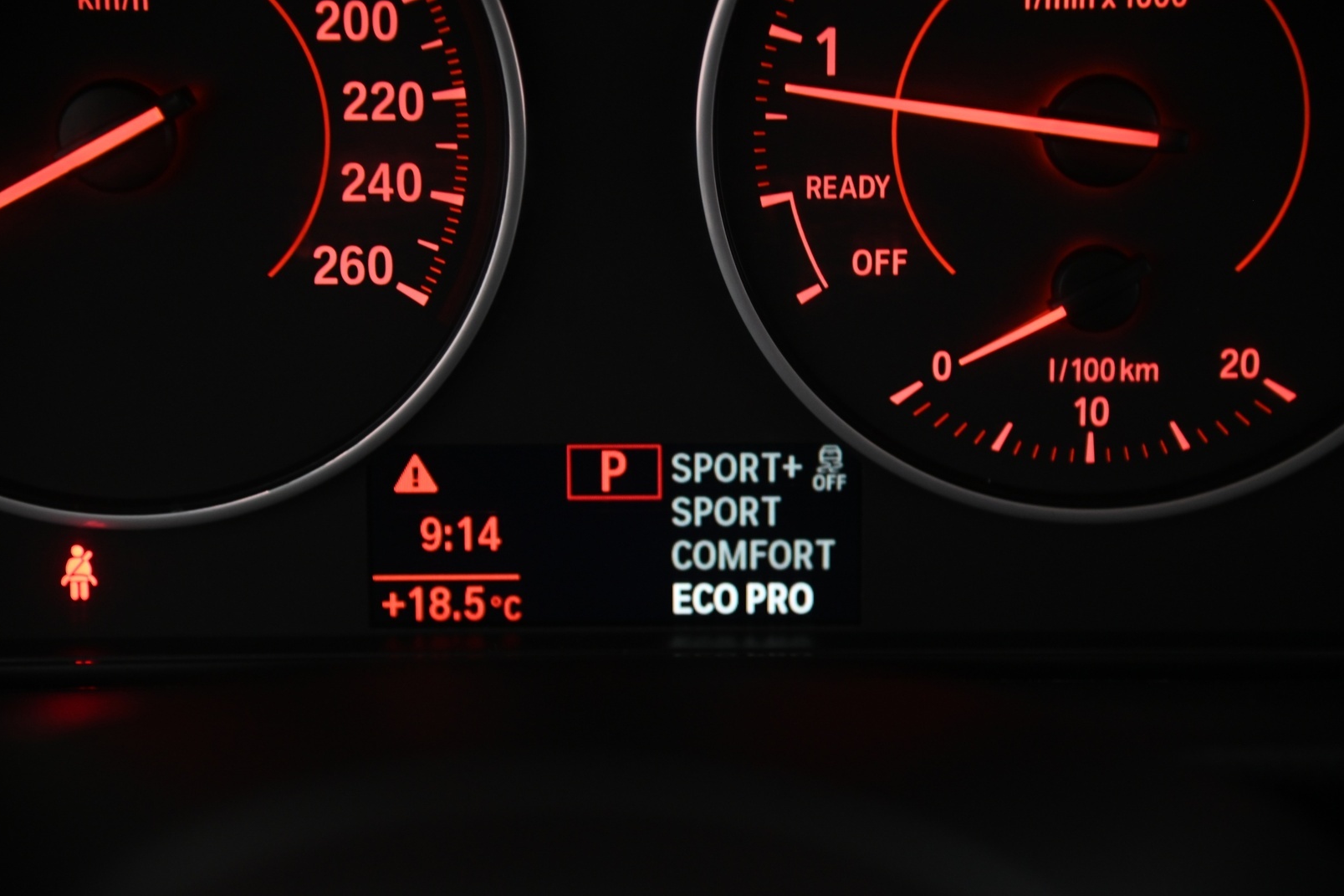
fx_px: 3770
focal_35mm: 101
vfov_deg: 13.5
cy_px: 451
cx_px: 673
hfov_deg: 20.2
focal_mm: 100
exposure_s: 1/30
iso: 2000
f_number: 4
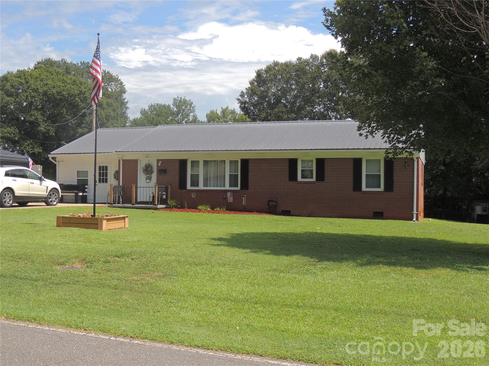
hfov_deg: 43.9
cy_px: 183
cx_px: 244
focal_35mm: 43
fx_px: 607
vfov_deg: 33.6
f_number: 3.4
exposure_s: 1/1000
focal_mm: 7.6
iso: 100
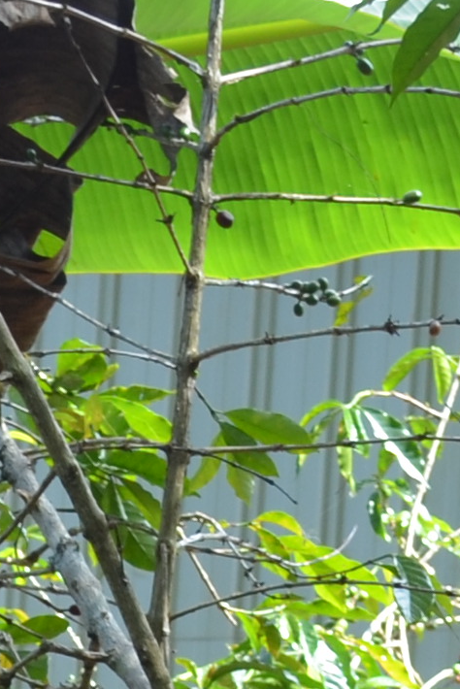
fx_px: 5170
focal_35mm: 270
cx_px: 467
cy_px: 1496
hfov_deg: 5.1
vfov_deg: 7.3
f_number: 5.6
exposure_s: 1/160
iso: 200
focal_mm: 26
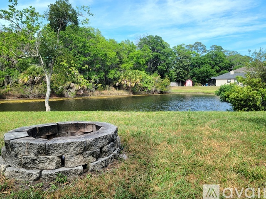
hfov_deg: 69.4
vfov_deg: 54.9
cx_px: 132
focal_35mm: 25
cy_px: 97
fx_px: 192
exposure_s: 1/500
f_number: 1.8
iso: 16
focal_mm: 6.7
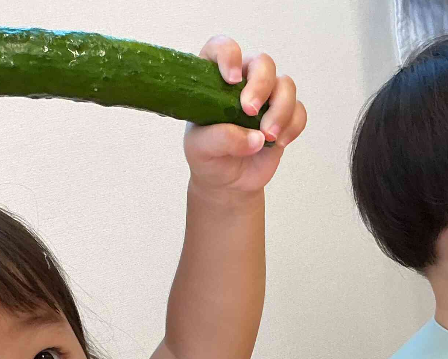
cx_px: 276
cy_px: 481
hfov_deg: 20.6
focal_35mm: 93
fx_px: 1233
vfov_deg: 15.6
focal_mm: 3
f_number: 1.8
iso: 50
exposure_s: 1/120
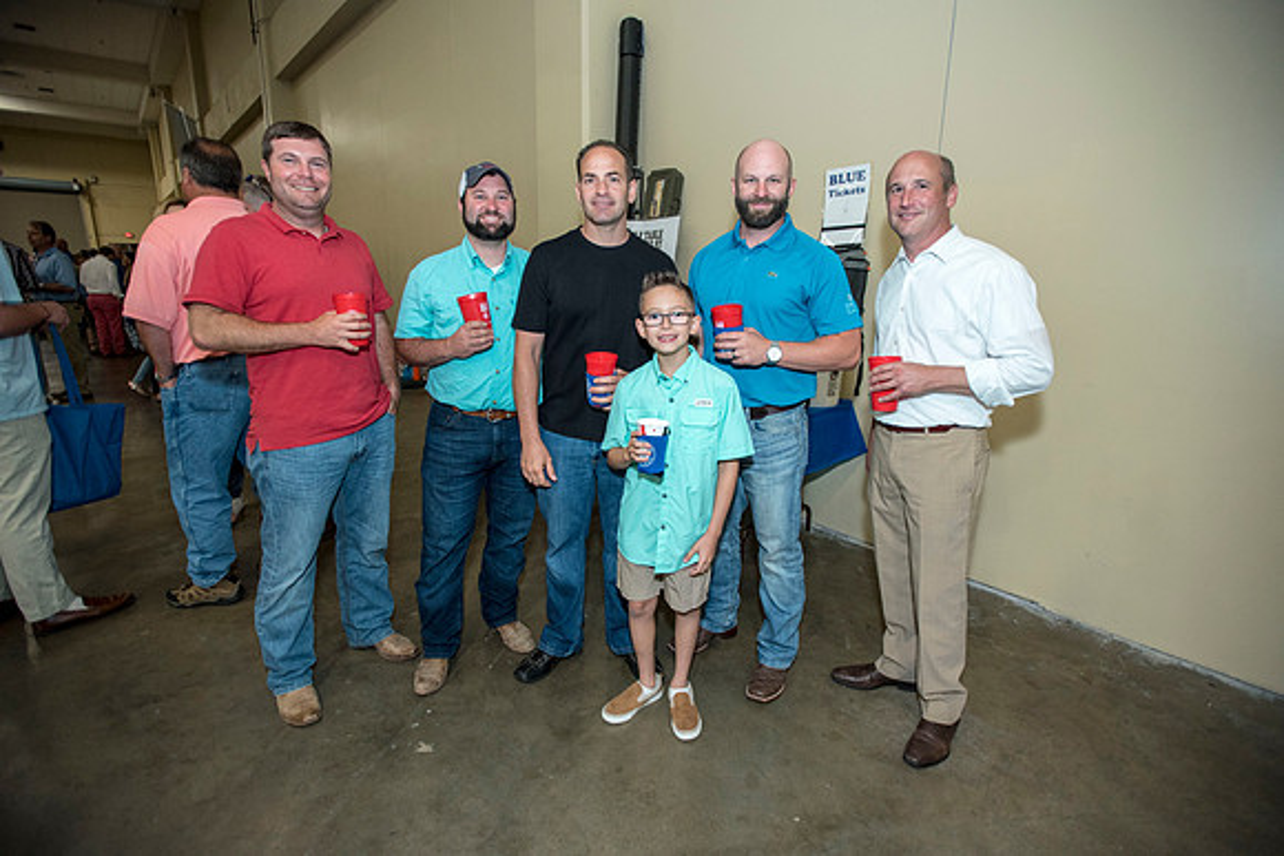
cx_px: 642
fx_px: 606
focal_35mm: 17
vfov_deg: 70.5
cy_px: 428
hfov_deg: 93.3
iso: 1250
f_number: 2.8
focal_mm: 17
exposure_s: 1/250
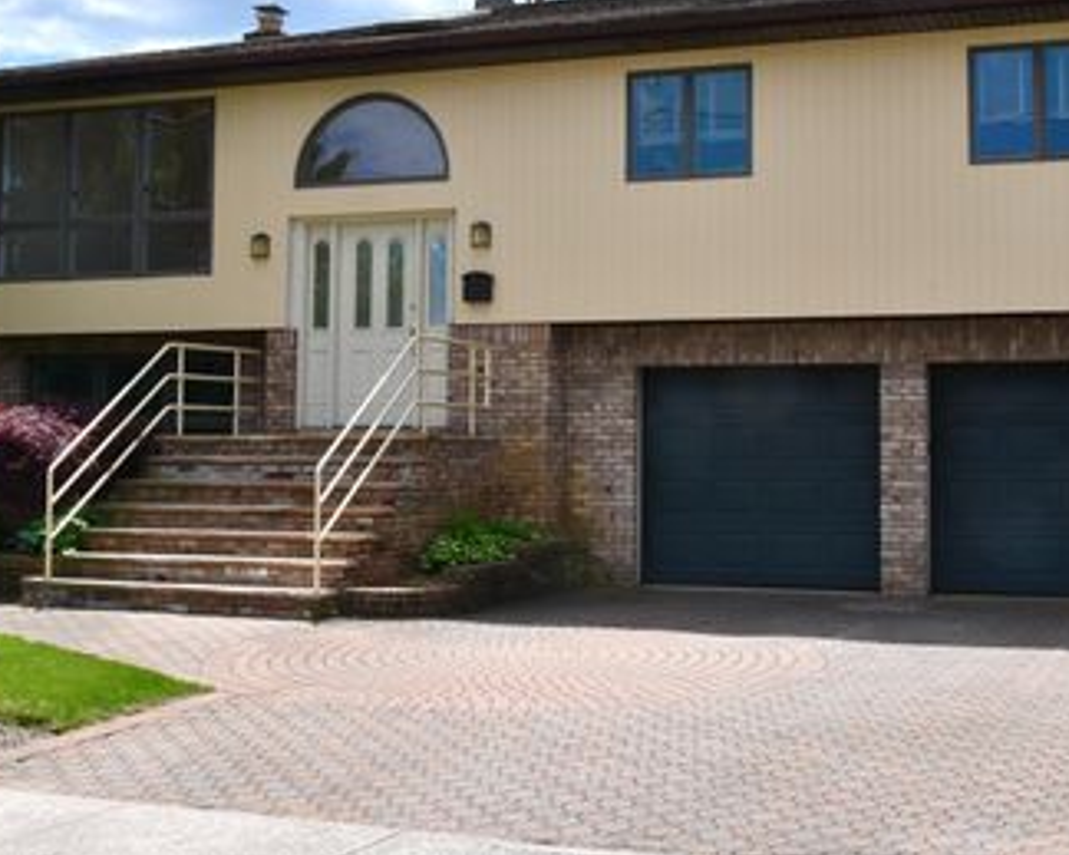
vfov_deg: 29.0
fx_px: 1645
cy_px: 315
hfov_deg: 35.9
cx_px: 617
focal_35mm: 52
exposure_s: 1/250
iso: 200
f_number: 11
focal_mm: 24
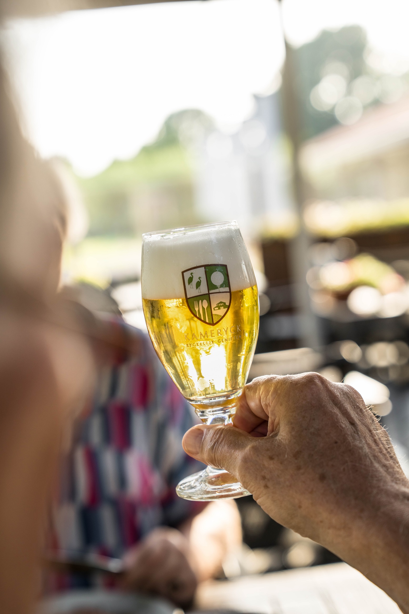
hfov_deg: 19.5
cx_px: 204
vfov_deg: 28.8
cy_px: 307
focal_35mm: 70
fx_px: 1193
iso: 400
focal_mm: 70
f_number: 4
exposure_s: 1/320
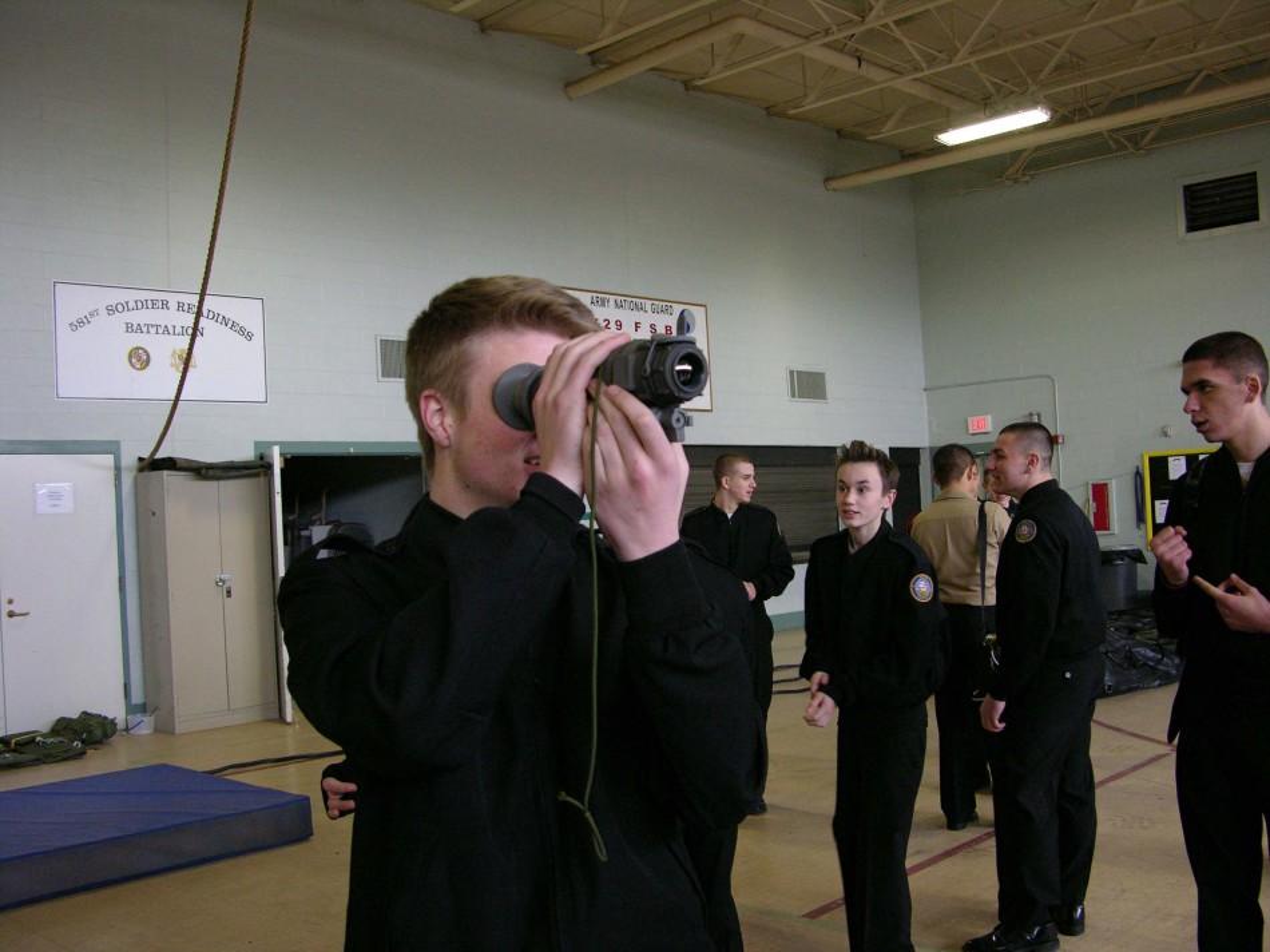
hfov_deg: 52.6
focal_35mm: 35
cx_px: 635
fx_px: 1284
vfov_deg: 40.7
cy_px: 476
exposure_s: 1/60.1
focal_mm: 8.9
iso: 200
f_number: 2.8
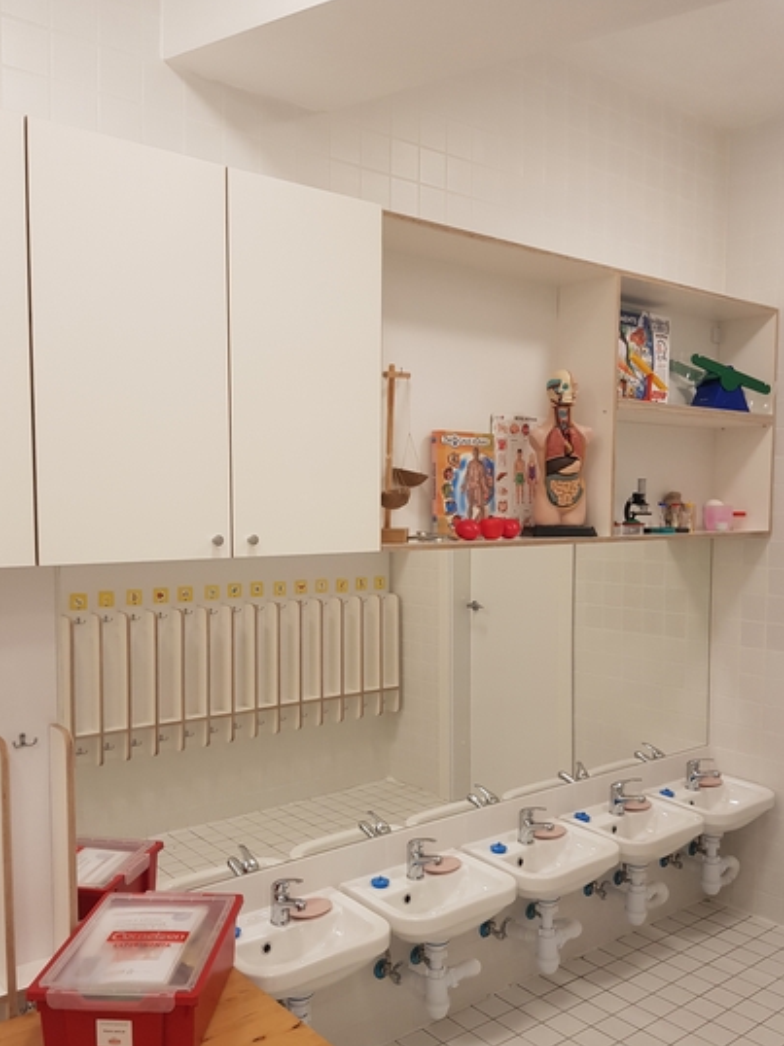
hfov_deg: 48.2
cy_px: 550
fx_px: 876
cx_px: 374
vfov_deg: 61.6
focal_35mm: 29
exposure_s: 1/100
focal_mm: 4.2
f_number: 1.7
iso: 80
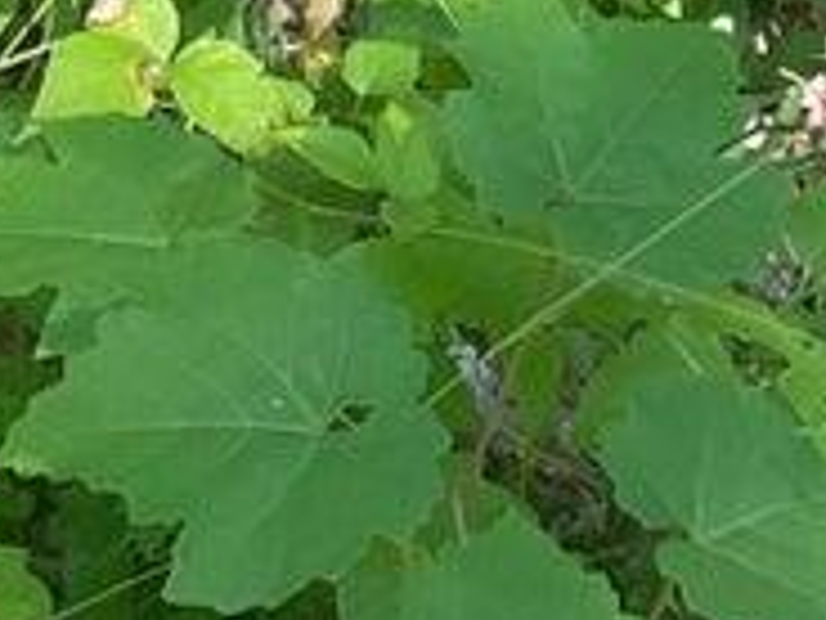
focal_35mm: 193
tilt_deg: -12.9
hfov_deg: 10.0
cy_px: -1658
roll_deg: +2.5
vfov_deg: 6.5
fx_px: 4605
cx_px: -312
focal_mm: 4.2
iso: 32
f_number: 1.6
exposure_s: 1/188
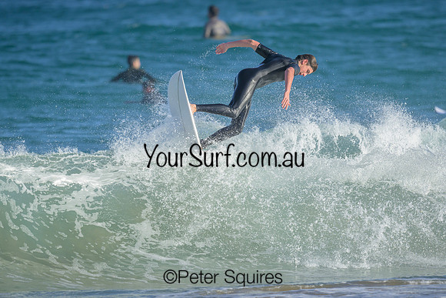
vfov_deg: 1.5
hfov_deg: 2.2
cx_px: 212
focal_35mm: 926
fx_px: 11471
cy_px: 169
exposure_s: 1/2000
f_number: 6.3
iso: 400
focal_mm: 800
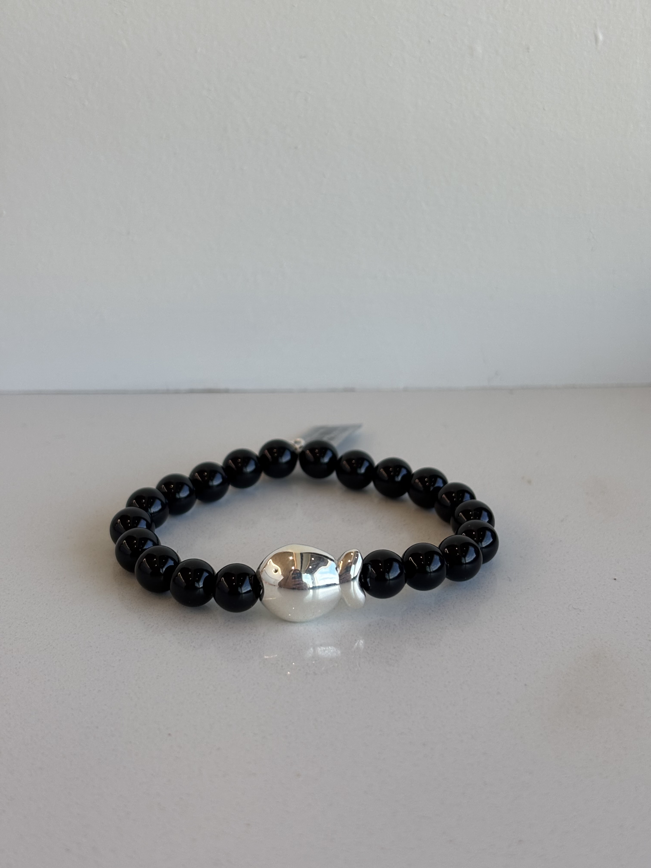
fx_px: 1304
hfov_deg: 28.0
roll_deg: -0.6
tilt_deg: -23.0
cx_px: 326
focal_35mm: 52
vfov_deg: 36.8
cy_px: 434
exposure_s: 1/205
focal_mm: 5.96
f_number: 1.6
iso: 32
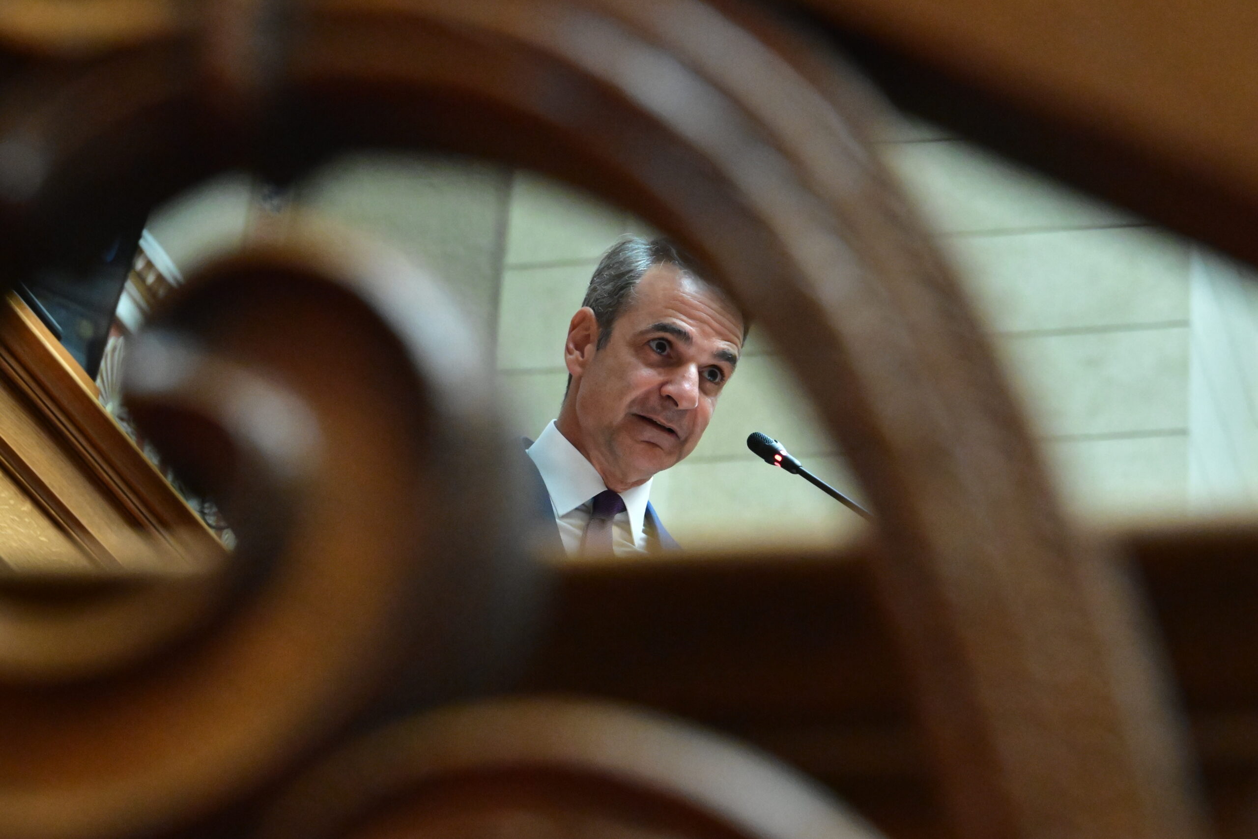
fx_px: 3774
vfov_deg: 12.7
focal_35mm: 108
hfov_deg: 18.9
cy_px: 420
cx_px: 629
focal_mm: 72
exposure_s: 1/320
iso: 8000
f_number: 5.6
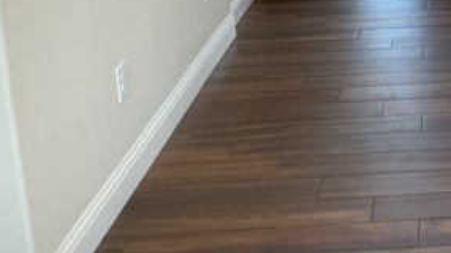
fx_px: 849
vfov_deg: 15.9
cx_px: 491
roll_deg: +1.5
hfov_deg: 27.4
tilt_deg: -9.3
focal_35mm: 71
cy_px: -100
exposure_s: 1/60
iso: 80
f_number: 1.8
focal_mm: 3
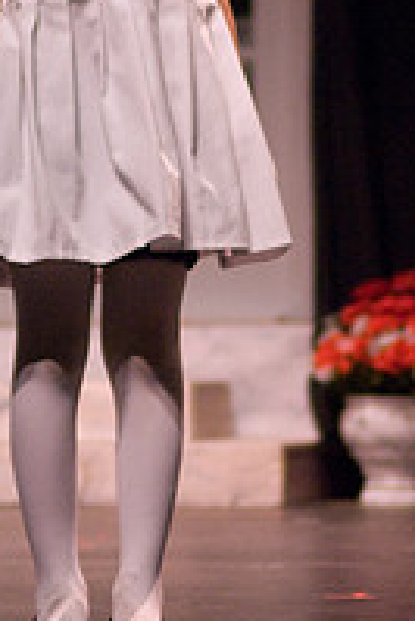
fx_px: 4695
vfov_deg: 7.6
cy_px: 109
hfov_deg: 5.1
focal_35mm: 272
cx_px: 80
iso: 1600
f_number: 2.8
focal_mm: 80
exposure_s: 1/200
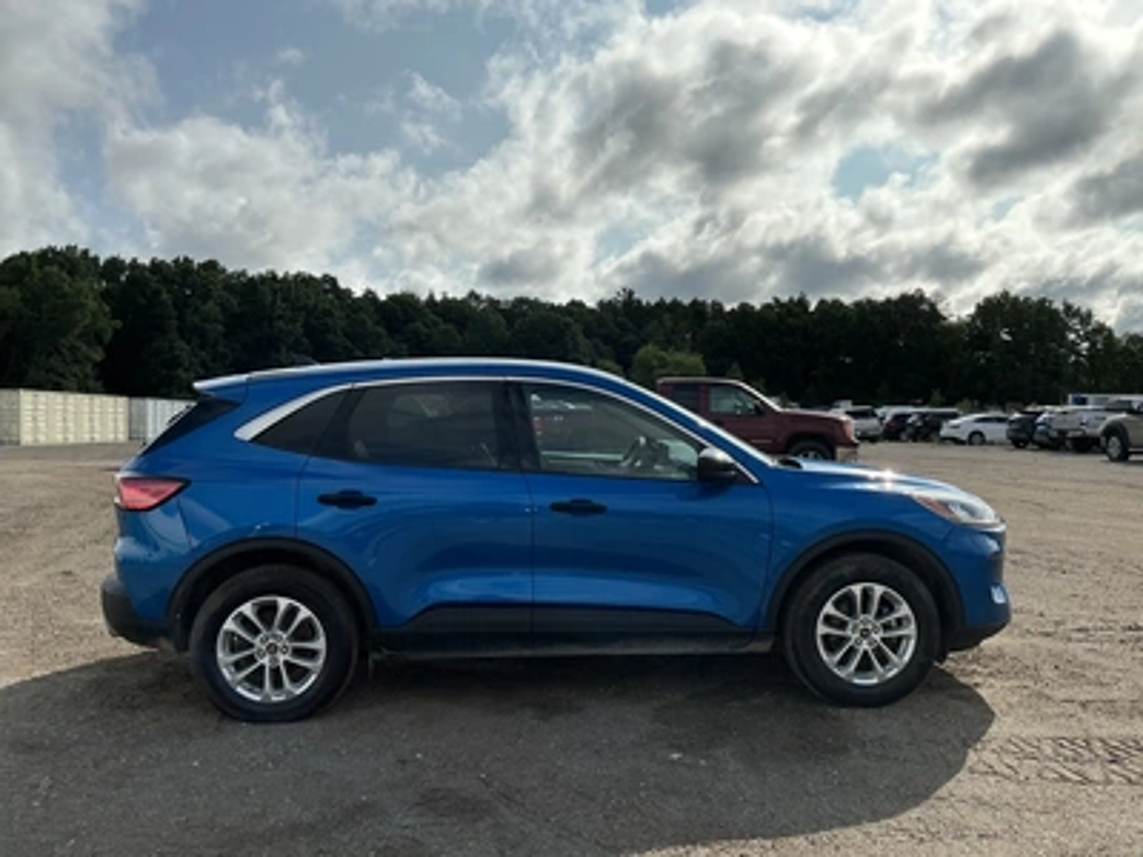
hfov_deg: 63.4
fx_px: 925
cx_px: 572
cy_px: 428
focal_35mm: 28
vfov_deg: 49.7
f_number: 1.8
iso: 25
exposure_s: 1/3322
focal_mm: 3
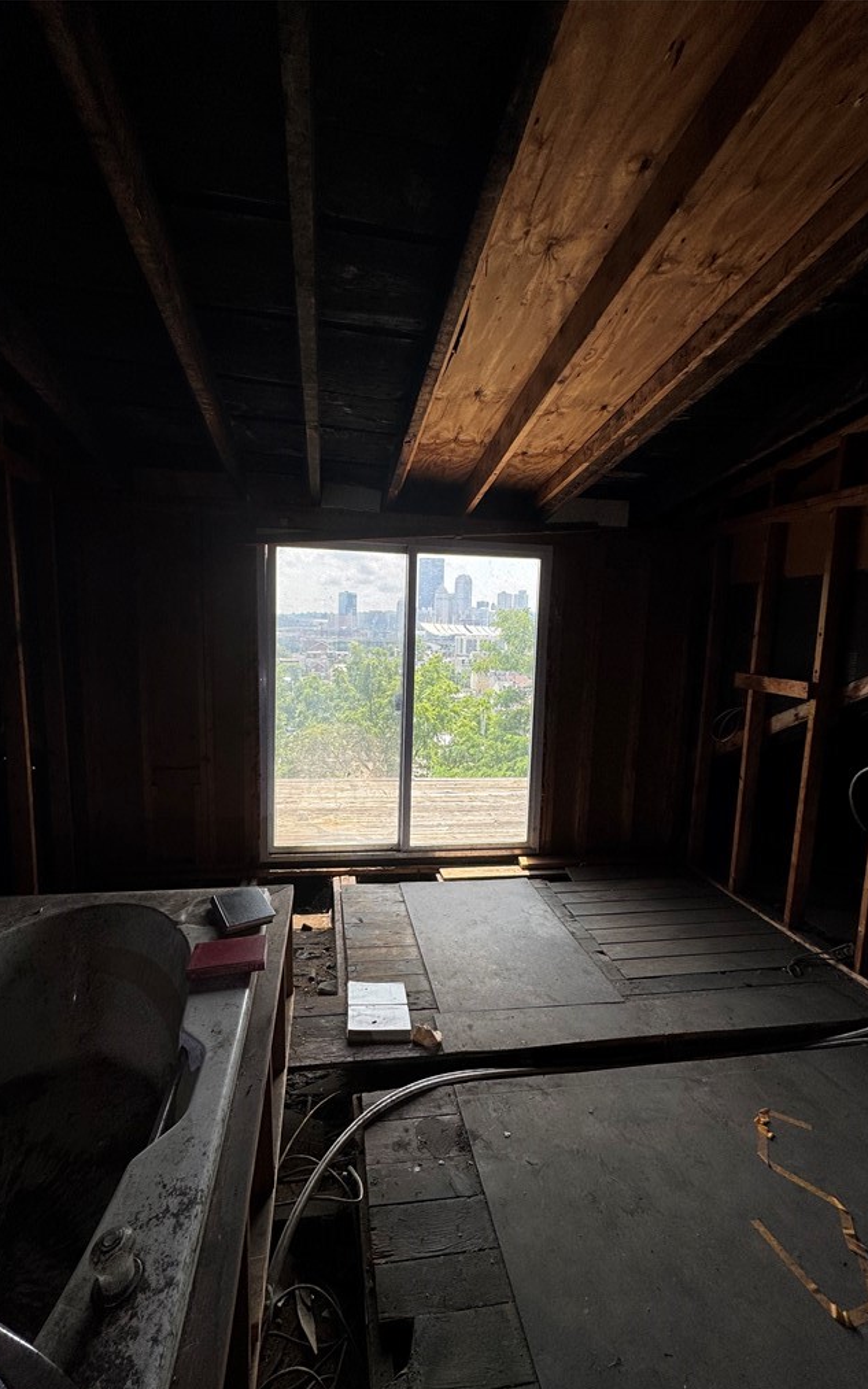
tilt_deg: -8.9
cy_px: 701
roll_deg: +0.4
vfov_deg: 101.5
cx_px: 410
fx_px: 568
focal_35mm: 15
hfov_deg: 74.7
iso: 40
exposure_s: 1/445
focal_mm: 2.22
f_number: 2.2
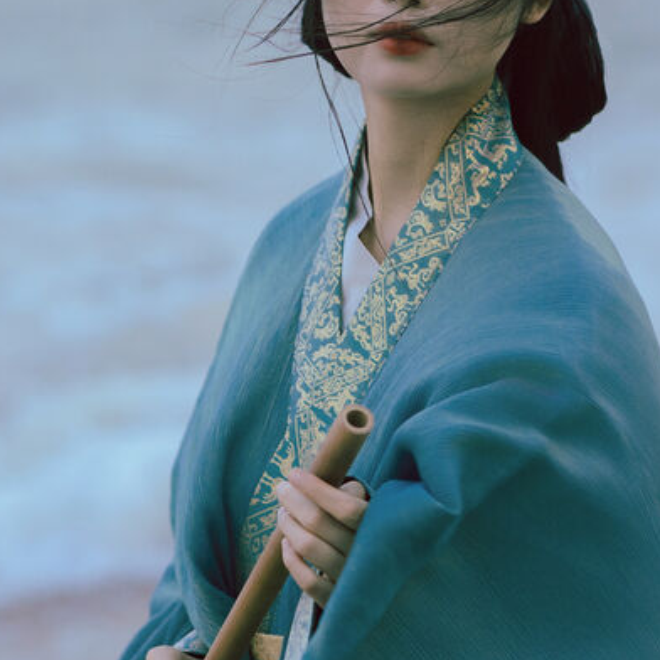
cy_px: 396
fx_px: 4767
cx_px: 88
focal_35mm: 221
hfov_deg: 7.9
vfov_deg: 7.9
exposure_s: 1/500
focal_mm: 85
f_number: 2.8
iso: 800
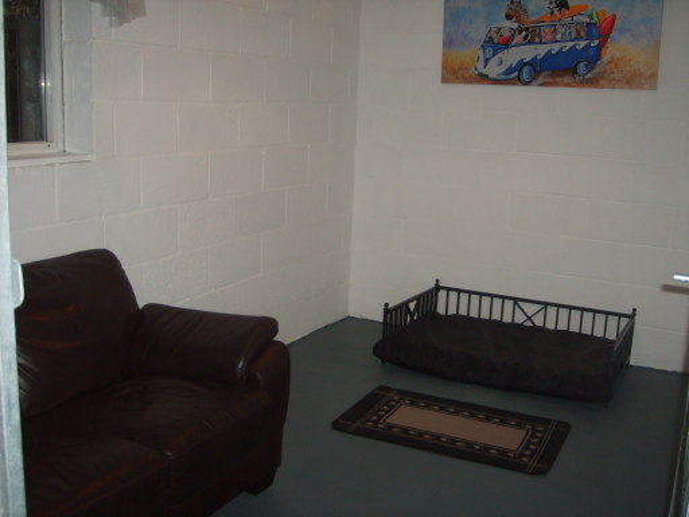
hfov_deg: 52.6
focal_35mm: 35
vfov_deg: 40.7
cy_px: 258
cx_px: 344
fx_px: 697
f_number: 2.8
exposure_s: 1/45
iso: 100
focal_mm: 5.8
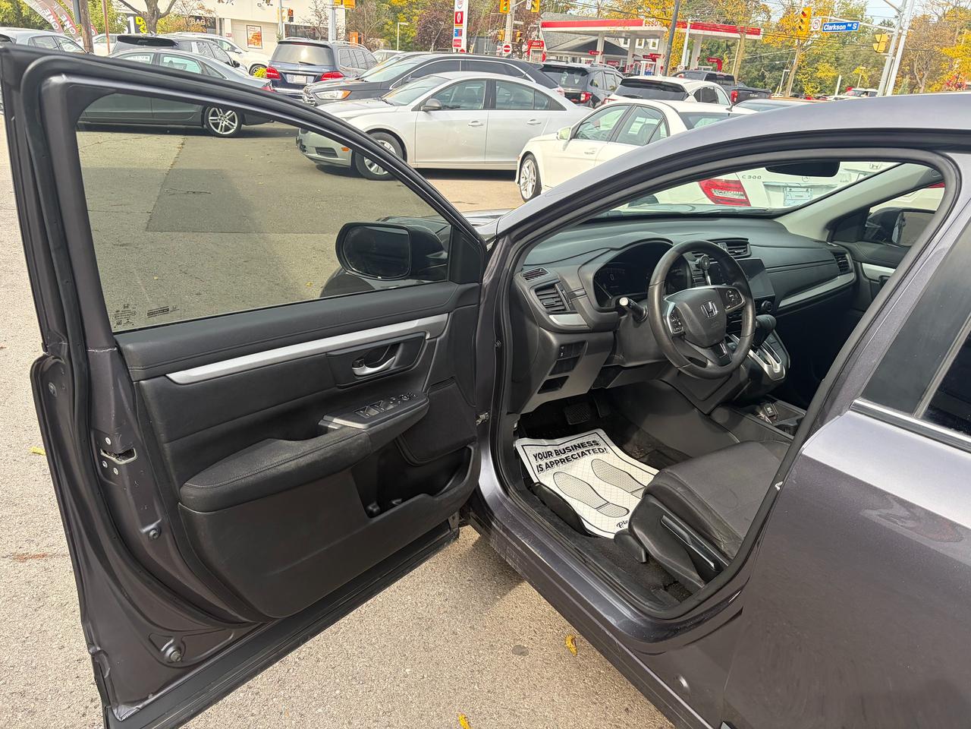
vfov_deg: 53.1
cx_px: 486
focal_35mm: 26
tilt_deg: -23.1
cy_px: 364
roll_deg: -3.9
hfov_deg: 67.3
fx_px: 729
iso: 64
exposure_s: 1/773
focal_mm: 5.96
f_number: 1.6
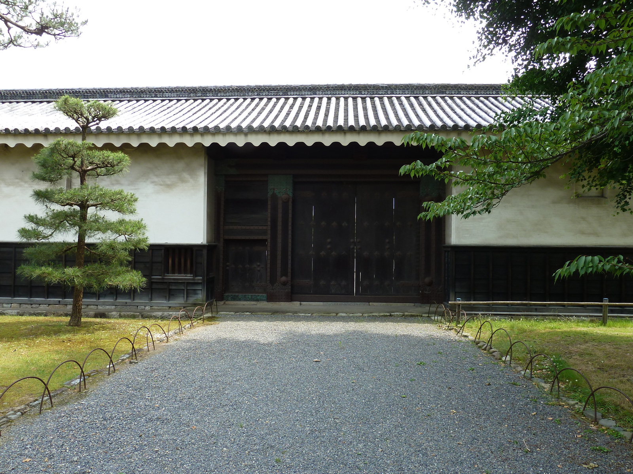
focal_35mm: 25
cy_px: 237
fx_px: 457
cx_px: 316
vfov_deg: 54.9
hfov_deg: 69.4
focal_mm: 4.1
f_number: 4
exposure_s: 1/125
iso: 80
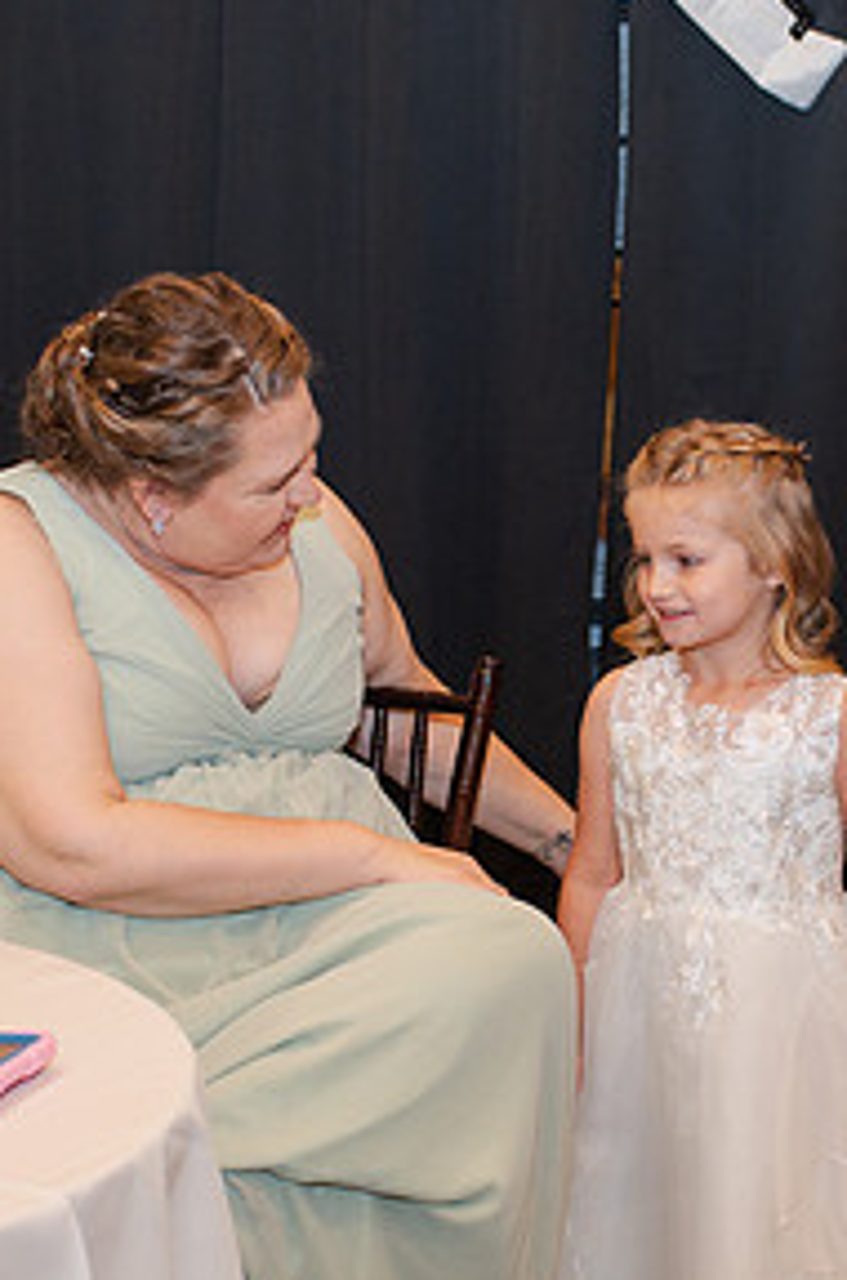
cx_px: 623
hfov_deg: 16.1
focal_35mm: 84
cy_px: 676
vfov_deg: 24.2
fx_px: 2979
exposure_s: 1/200
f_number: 3.5
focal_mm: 35
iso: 800
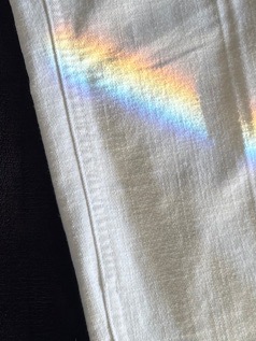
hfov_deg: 12.1
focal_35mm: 121
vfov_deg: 16.1
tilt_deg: -73.3
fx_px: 1192
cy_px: 33
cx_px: 9
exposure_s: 1/220
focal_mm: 6.76
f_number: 1.78
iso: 64
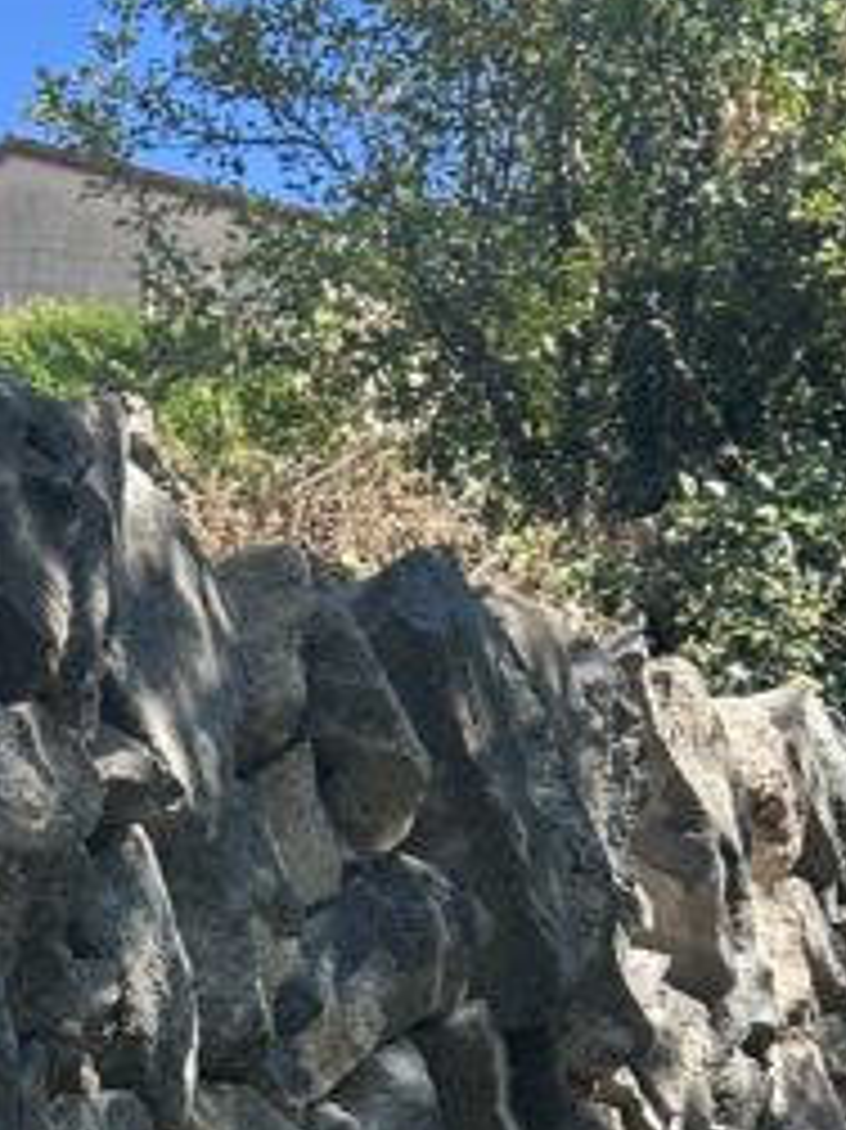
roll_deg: +1.4
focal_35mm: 106
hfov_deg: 13.8
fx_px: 3457
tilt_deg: -2.7
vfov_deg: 17.6
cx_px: 32
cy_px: 1409
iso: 50
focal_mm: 5.7
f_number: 1.5
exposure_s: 1/894
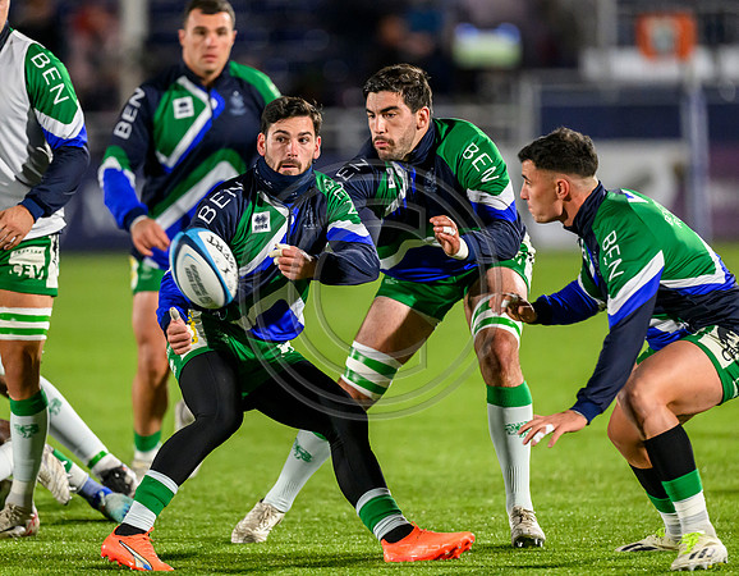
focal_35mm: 474
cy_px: 268
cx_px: 277
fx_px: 10266
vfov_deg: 3.2
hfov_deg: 4.1
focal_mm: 400
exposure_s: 1/800
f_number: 3.2
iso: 8000
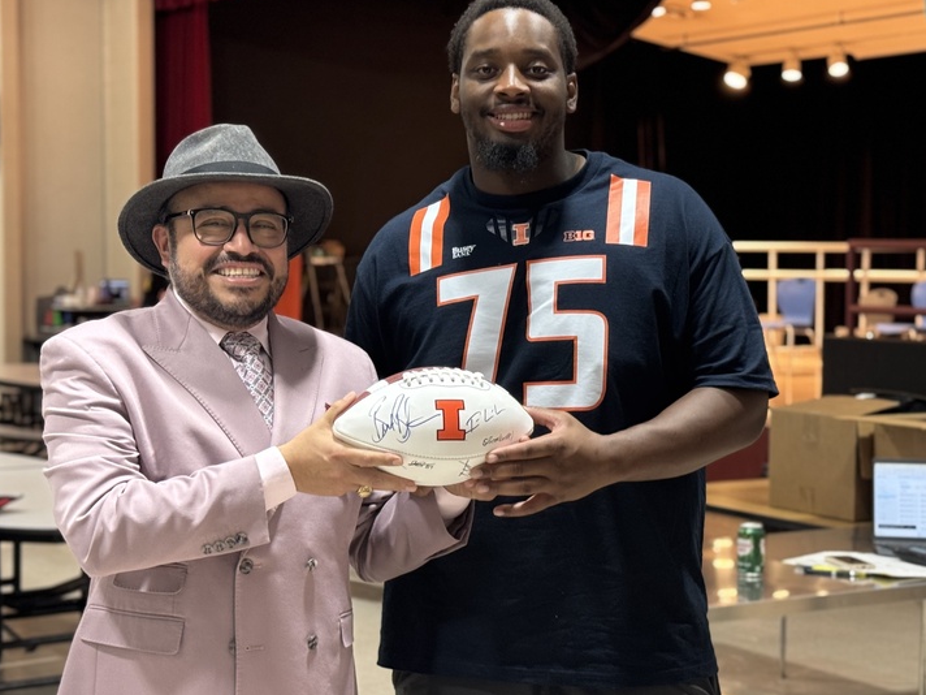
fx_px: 1846
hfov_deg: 28.2
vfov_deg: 21.3
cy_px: 377
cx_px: 468
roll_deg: -1.3
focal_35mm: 69
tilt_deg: -3.8
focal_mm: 6.76
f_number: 1.78
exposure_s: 1/40
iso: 200
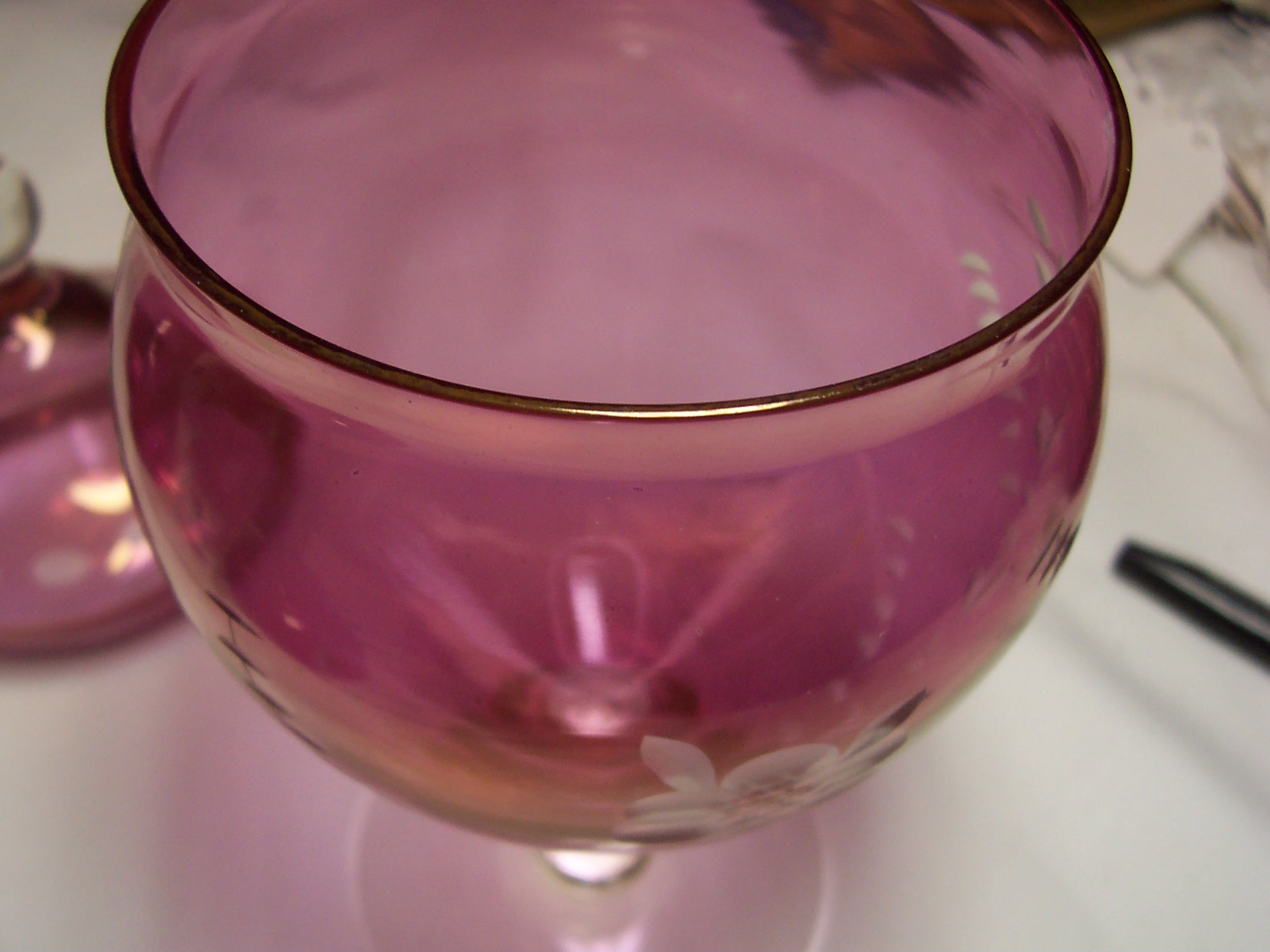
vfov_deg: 38.7
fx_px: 1357
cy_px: 476
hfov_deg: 50.1
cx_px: 635
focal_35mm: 37
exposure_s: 1/45
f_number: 2.8
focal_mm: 5.6
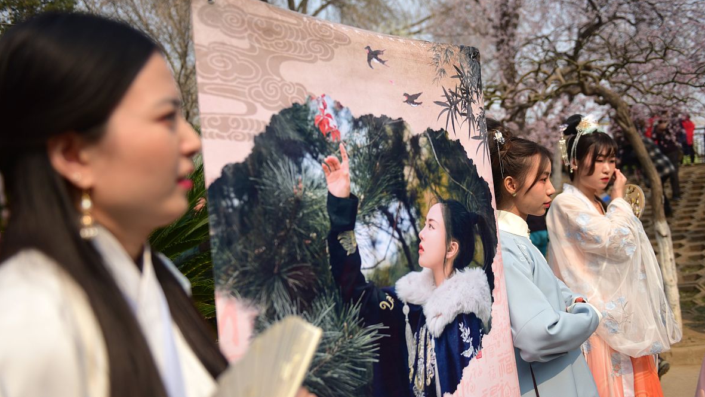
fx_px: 617
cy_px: 205
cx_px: 355
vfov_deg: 35.6
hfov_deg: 59.5
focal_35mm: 33
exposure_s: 1/2000
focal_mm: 31
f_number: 2.8
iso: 200
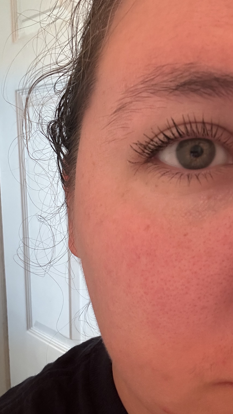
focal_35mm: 33
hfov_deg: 35.6
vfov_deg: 59.5
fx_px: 362
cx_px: 124
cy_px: 207
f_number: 1.9
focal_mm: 2.69
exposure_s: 1/30
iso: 250
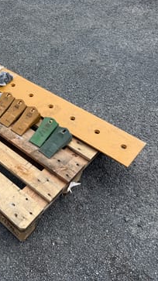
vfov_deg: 55.3
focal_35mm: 36
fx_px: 268
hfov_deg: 30.3
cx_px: -4
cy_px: 137
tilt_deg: -46.3
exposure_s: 1/4167
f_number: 1.78
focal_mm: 6.76
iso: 80
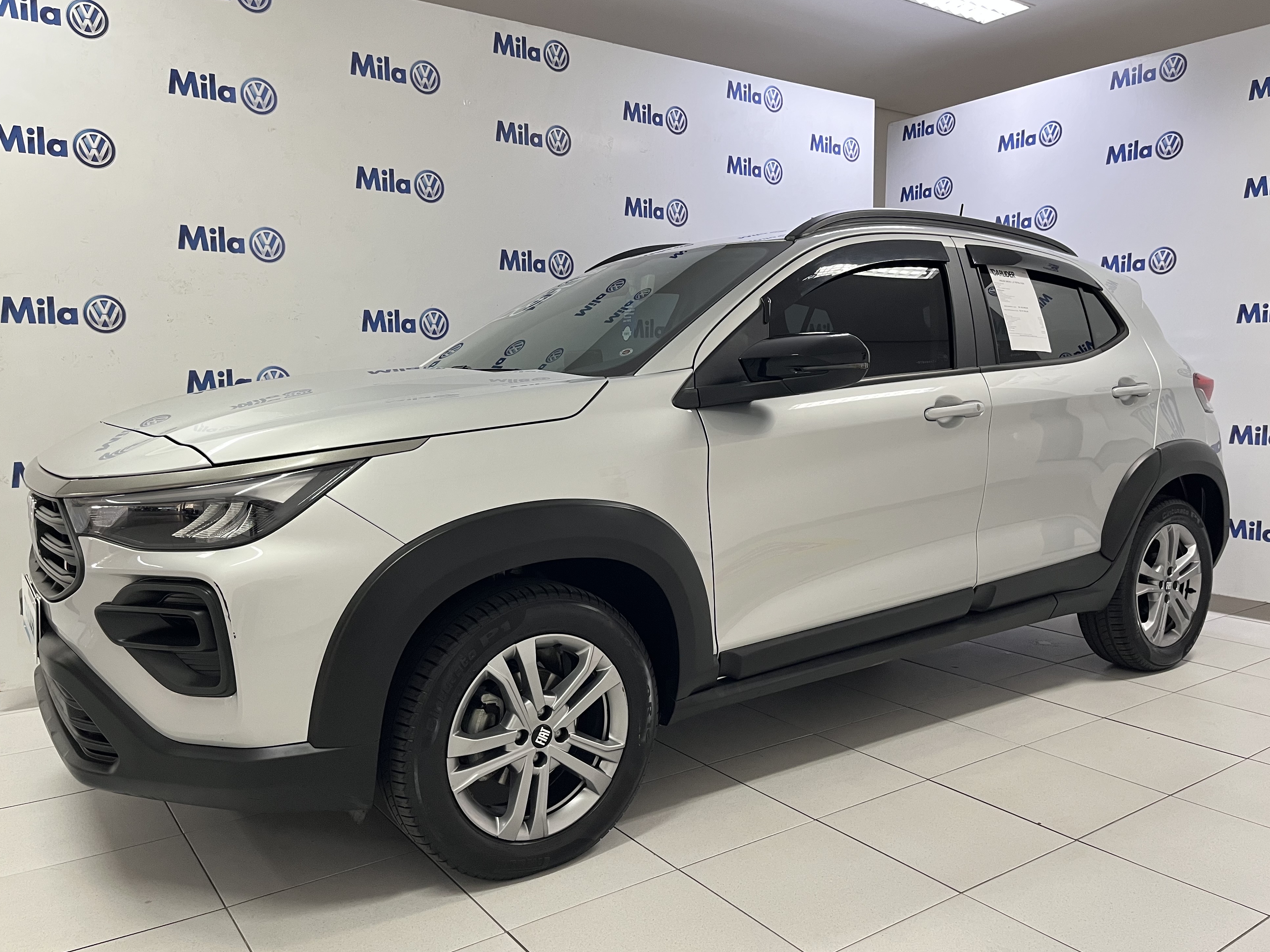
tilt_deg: -5.9
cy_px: 479
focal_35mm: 27
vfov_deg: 51.4
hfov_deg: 65.3
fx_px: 991
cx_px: 639
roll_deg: +0.5
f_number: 1.6
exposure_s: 1/60
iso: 160
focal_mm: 5.1
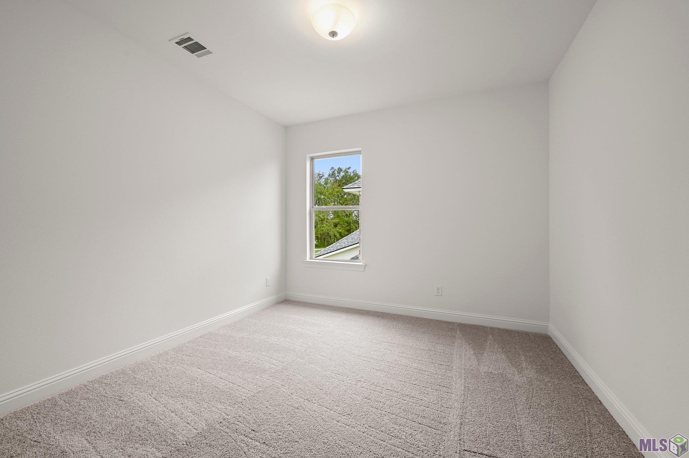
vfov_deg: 81.1
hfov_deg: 104.3
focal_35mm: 14
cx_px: 344
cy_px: 229
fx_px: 268
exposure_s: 1/6
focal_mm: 14
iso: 200
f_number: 10
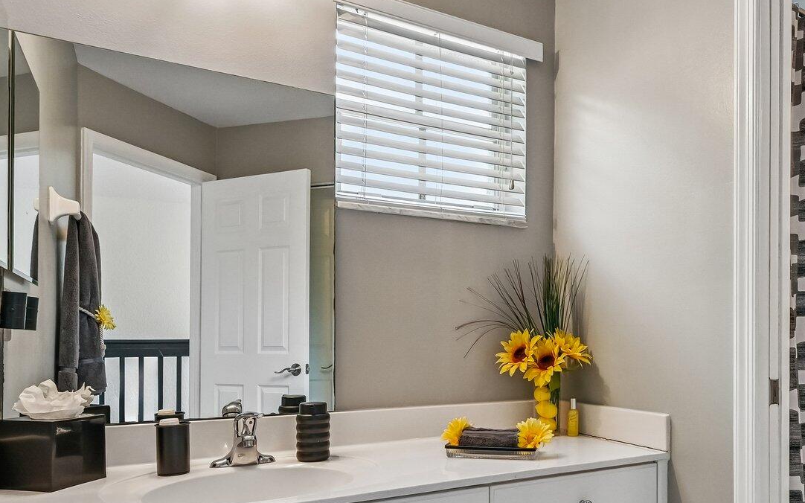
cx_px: 511
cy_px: 361
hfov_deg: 67.2
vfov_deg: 44.9
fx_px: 592
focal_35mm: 27
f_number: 10
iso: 2500
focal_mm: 14
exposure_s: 1/40
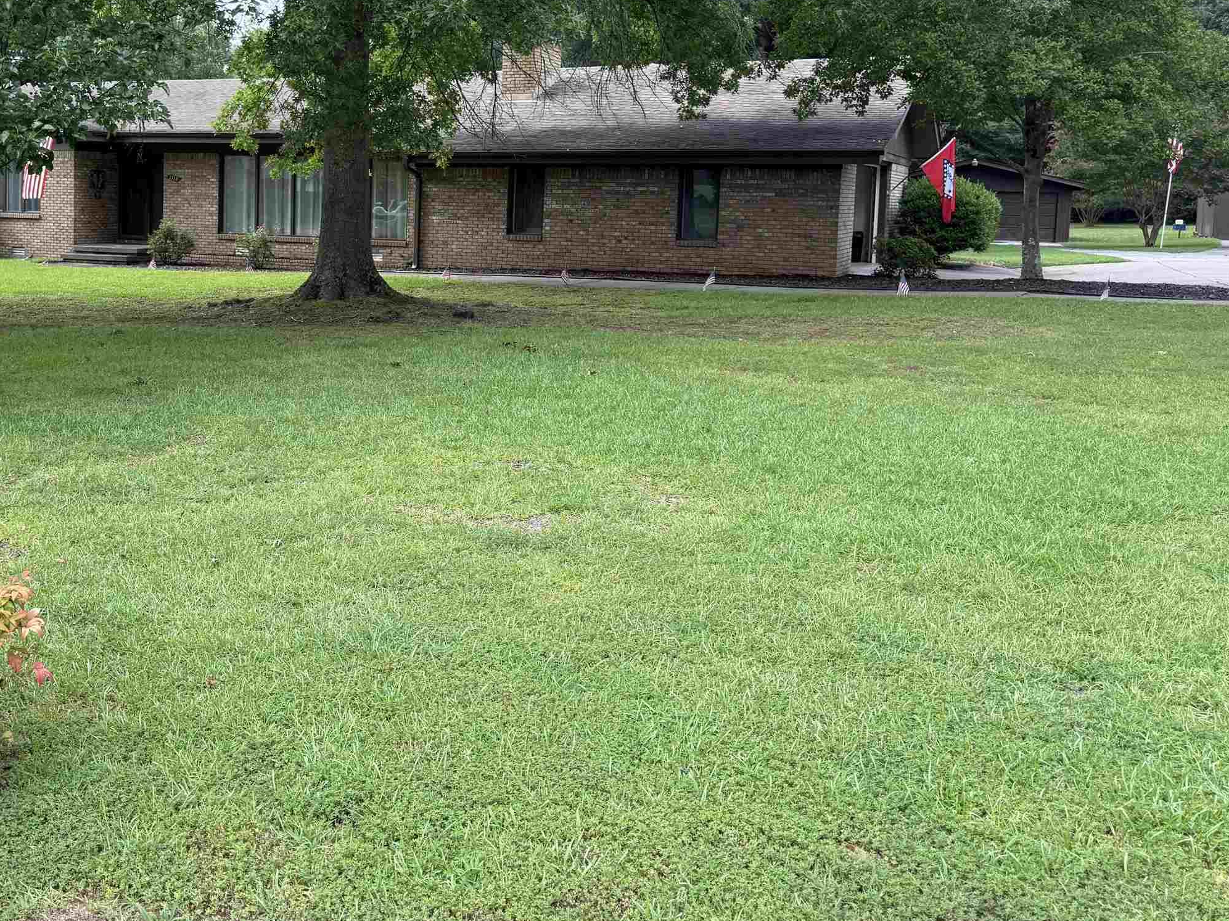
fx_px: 1313
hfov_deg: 47.9
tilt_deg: -3.6
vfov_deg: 38.1
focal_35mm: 37
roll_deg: -1.2
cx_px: 285
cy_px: 287
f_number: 1.78
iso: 100
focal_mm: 6.76
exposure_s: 1/491
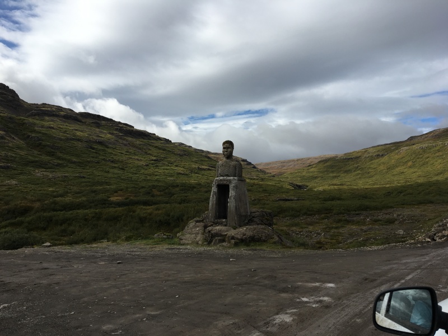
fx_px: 375
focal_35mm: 29
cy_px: 168
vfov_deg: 48.2
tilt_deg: +5.4
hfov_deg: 61.7
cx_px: 224
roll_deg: -0.9
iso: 25
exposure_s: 1/2079
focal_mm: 4.15
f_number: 2.2
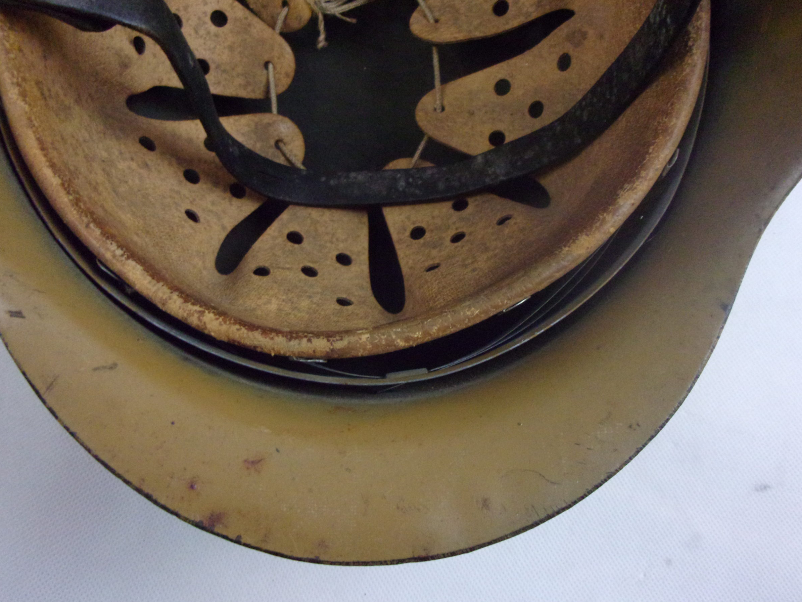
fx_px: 695
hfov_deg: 60.0
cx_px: 411
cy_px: 308
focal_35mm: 30
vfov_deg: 46.8
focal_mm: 5.1
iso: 713
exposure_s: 1/125
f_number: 3.9
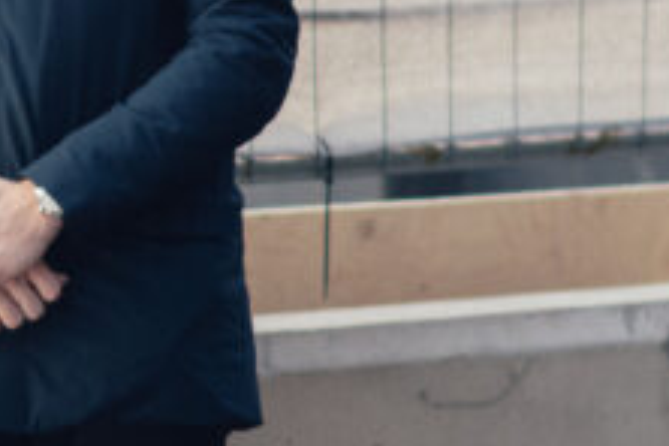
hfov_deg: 4.2
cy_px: 288
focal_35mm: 491
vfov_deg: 2.8
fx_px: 9124
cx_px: 63
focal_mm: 85
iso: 200
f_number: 1.8
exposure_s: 1/1250
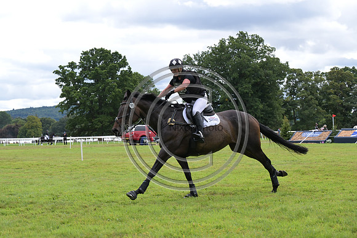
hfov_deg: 24.8
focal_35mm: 82
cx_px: 178
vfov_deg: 16.7
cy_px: 119
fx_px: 813
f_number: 5.6
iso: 720
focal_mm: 82
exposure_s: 1/1250
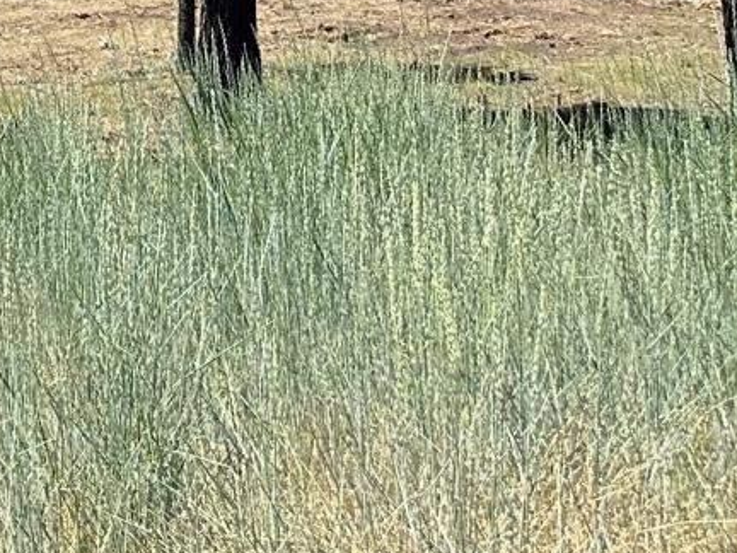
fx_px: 2385
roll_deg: -2.4
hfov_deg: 15.0
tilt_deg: +3.1
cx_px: -640
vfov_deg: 11.3
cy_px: -715
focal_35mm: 112
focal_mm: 6.86
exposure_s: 1/3356
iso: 80
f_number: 1.78
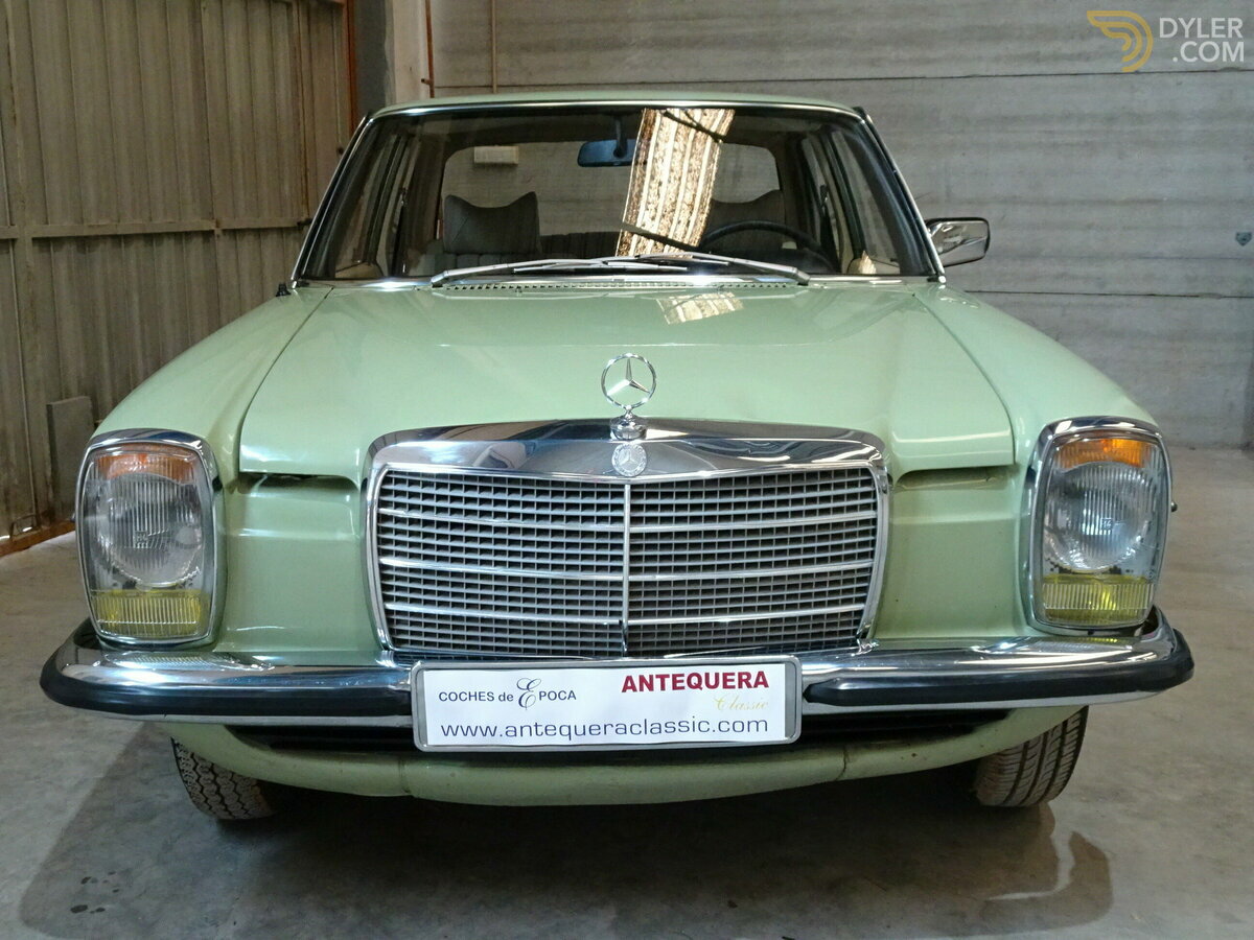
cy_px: 470
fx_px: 1268
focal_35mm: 35
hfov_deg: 52.6
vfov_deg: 40.7
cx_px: 627
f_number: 4
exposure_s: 1/30
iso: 800
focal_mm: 5.98
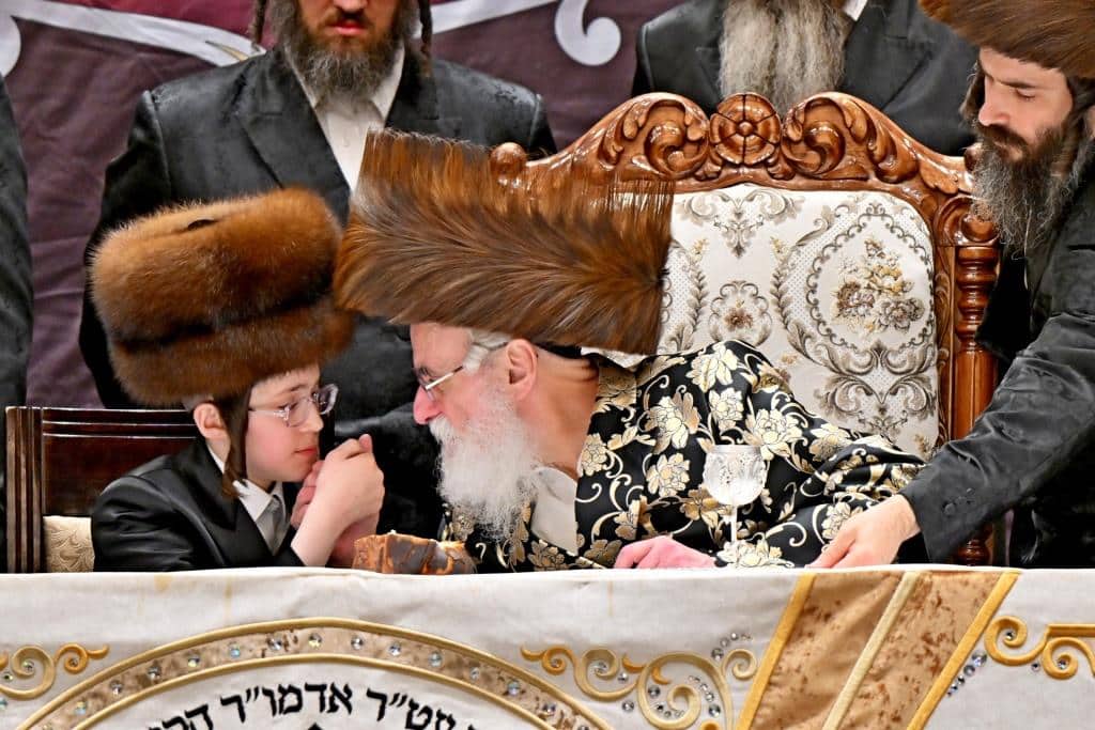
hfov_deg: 3.1
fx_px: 20533
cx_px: 548
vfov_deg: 2.0
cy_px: 365
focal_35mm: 675
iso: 1250
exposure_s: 1/400
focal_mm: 450
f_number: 6
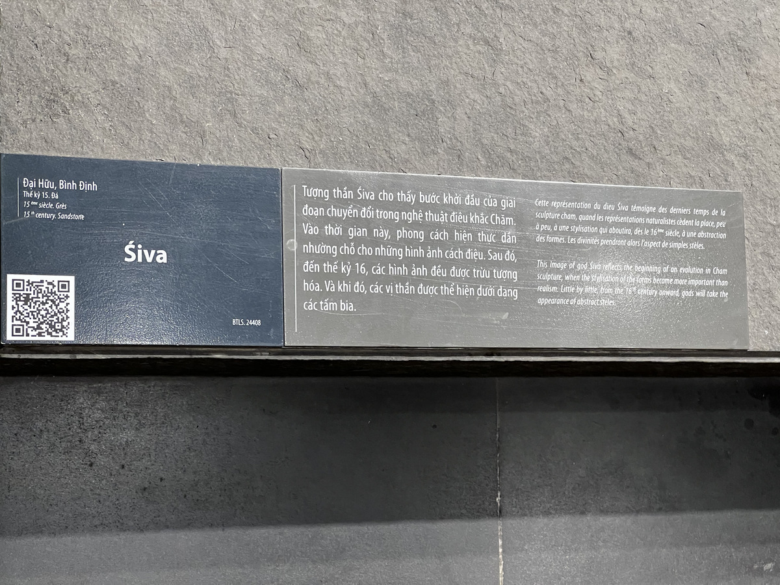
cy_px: 292
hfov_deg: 25.3
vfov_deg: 19.1
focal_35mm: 77
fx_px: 1735
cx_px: 390
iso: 320
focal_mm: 9
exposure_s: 1/50
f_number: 2.8
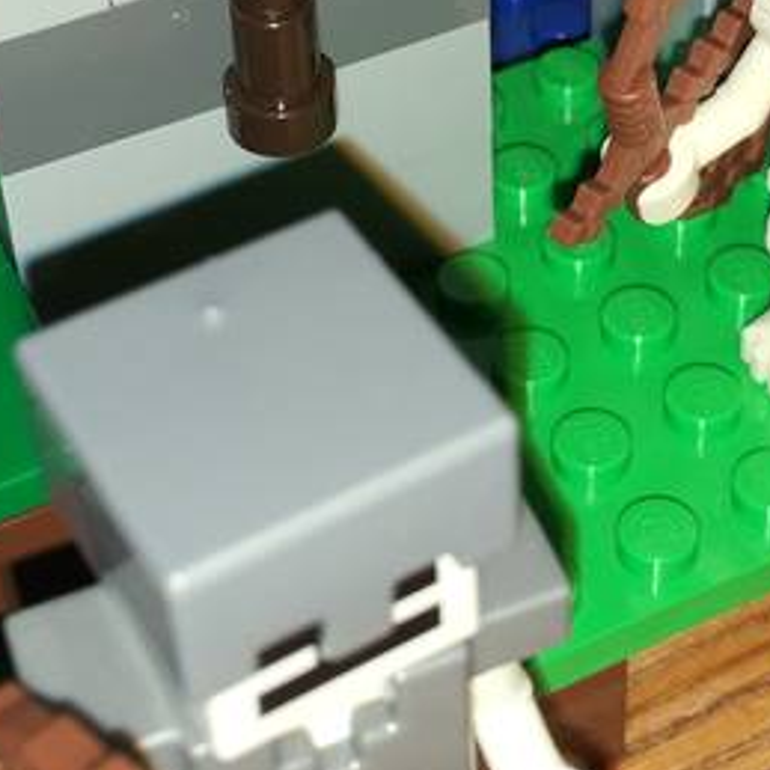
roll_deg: -0.5
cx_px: 580
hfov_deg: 19.4
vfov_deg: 19.2
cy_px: 82
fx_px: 2240
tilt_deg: -39.5
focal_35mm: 89
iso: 25
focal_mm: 4.15
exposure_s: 1/136
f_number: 2.2
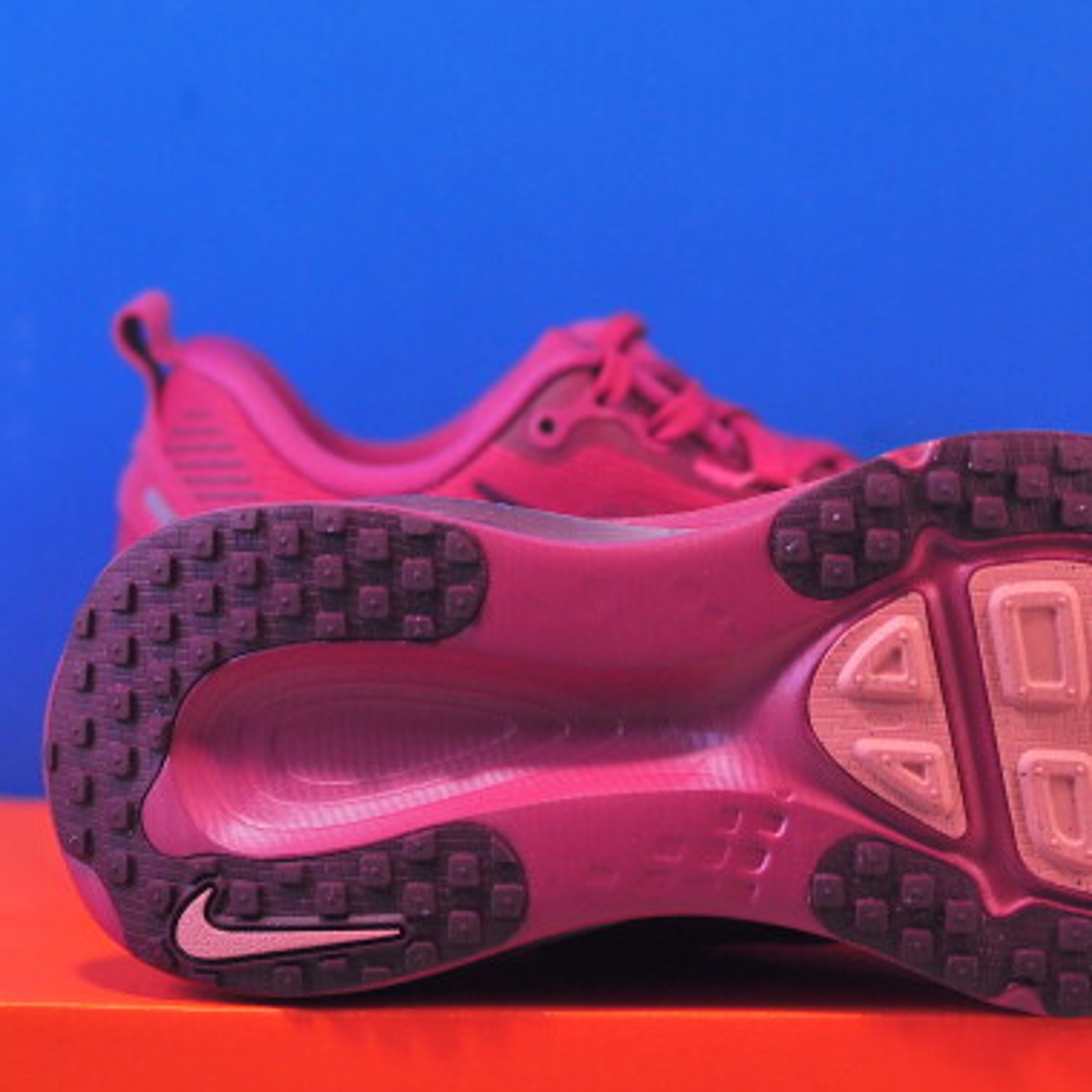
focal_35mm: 134
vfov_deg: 13.0
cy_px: 395
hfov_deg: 13.0
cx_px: 724
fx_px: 4783
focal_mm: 50
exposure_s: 1/320
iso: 250
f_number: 2.5
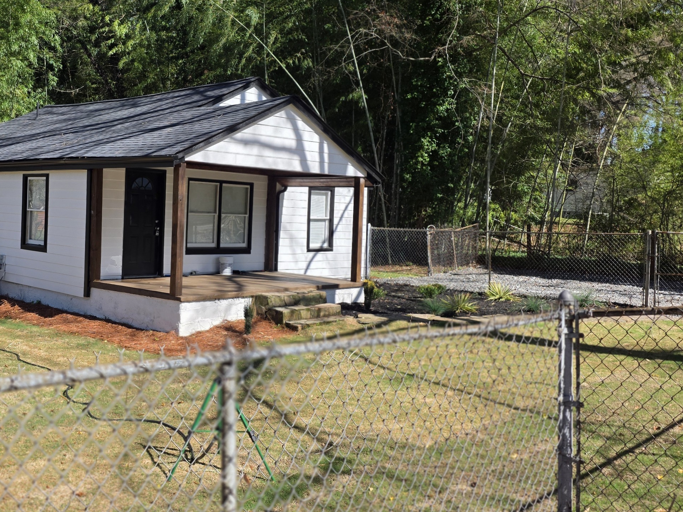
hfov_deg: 47.9
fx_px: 730
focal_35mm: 37
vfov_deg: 38.4
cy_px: 193
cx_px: 157
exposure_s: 1/3220
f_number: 1.7
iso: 80
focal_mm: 6.25
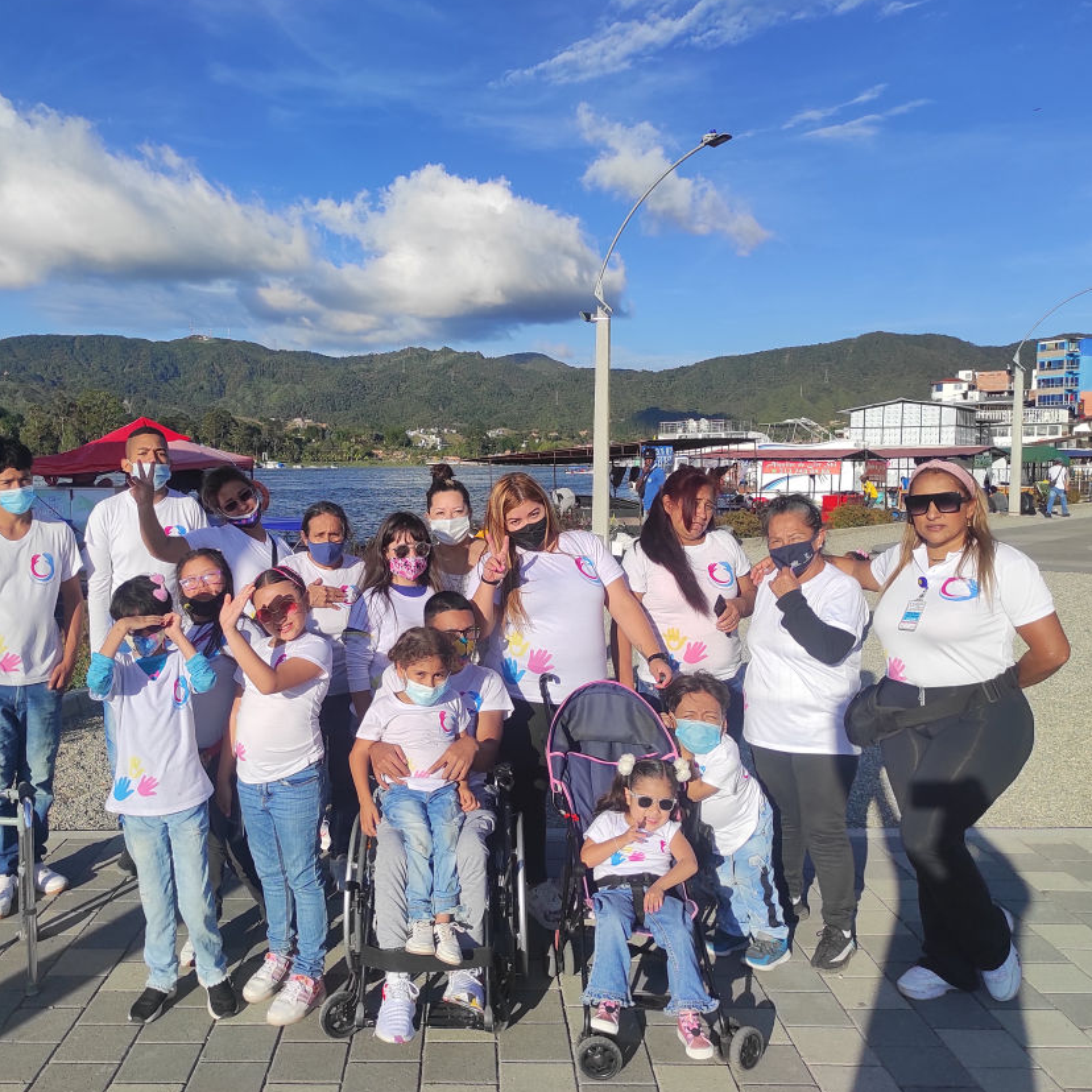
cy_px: 546
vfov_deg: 54.0
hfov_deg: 53.6
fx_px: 1071
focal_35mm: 30
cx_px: 424
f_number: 1.89
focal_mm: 5.43
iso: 100
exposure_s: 1/2860
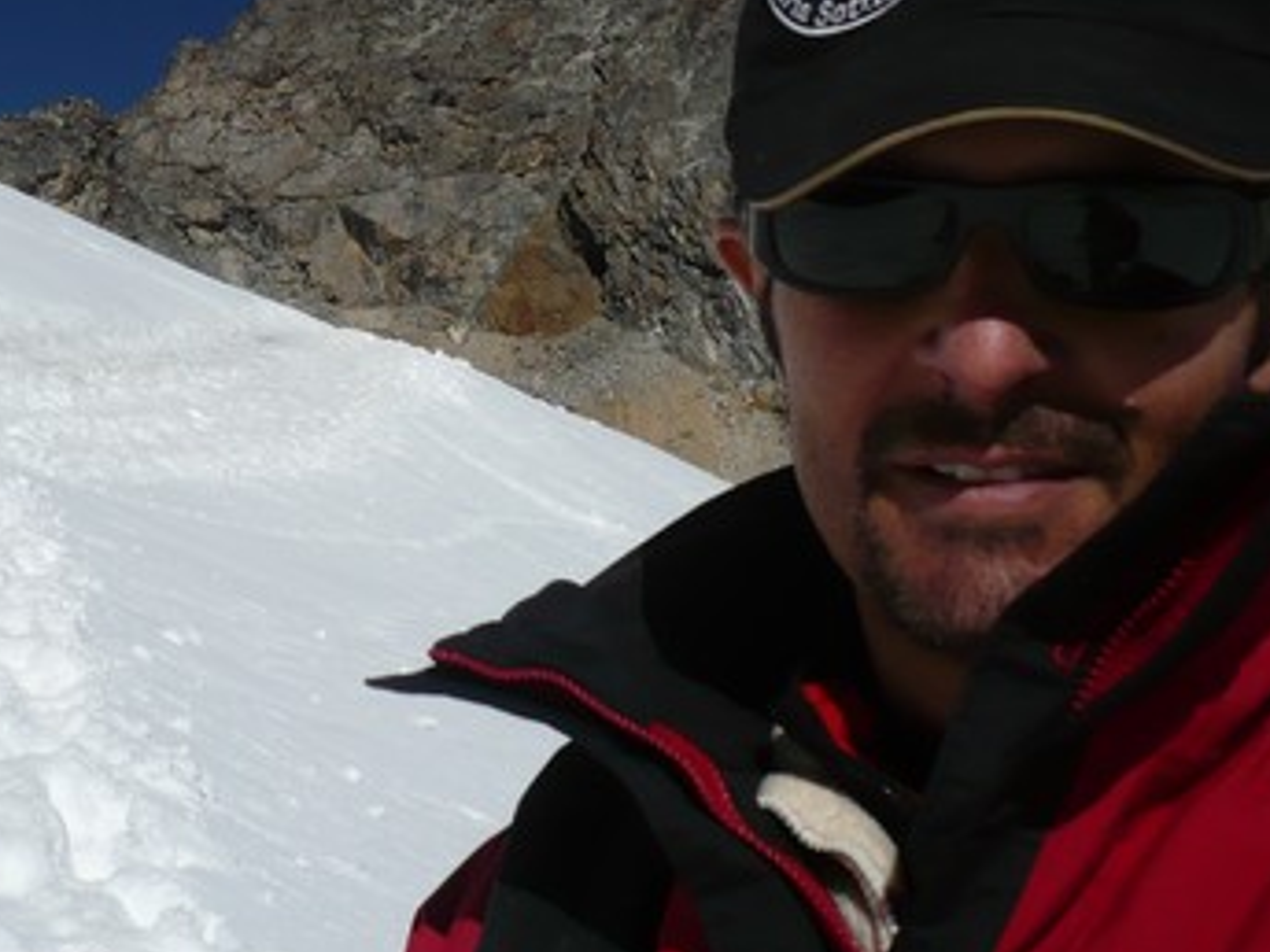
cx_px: 281
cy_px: 207
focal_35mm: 61
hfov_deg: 31.0
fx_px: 2238
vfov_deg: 23.7
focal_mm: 5.8
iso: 100
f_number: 8
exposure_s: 1/1000
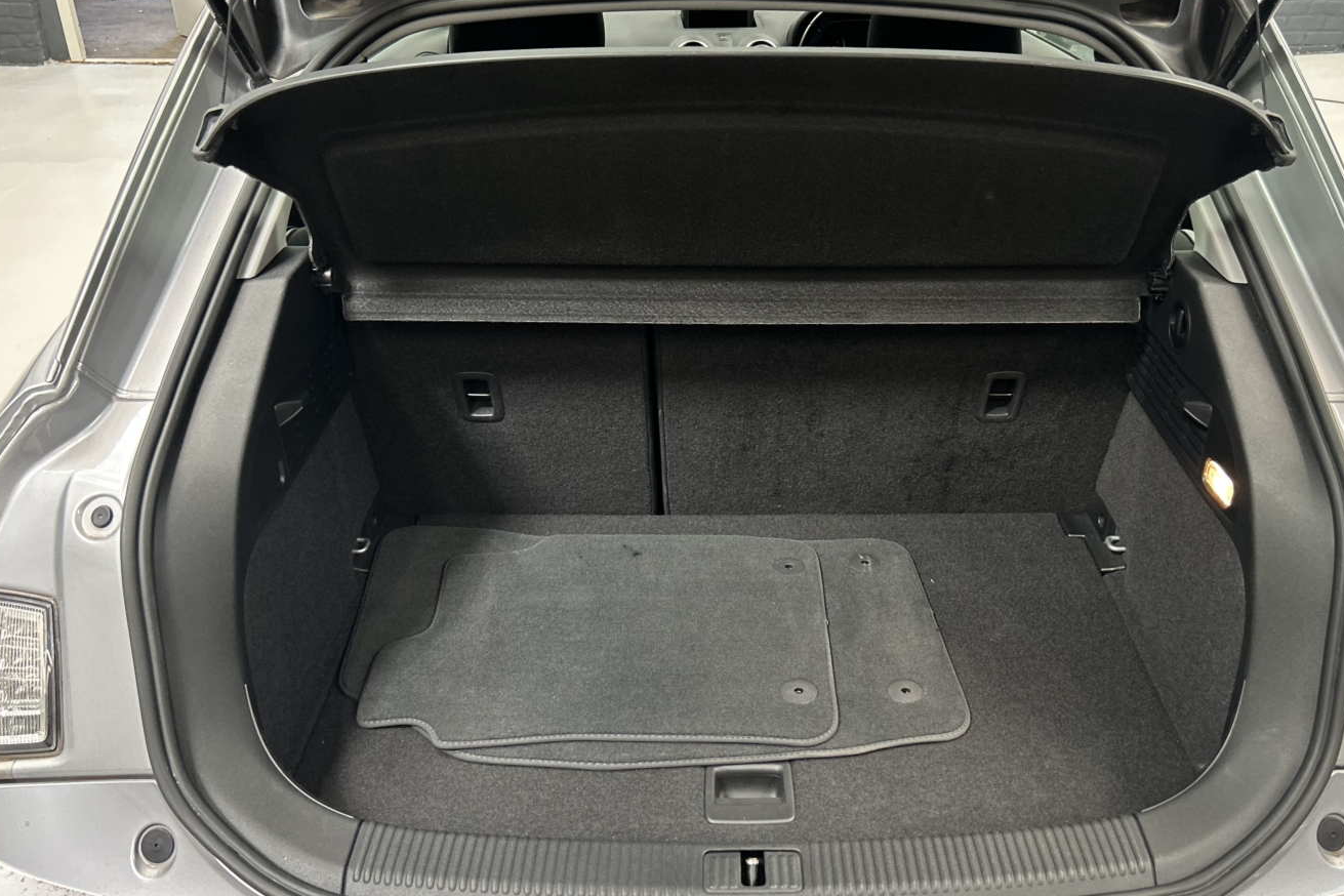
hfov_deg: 57.0
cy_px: 470
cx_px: 759
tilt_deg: -30.3
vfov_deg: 40.0
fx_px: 1232
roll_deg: -1.8
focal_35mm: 33
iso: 160
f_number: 1.5
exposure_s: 1/50
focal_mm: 5.7
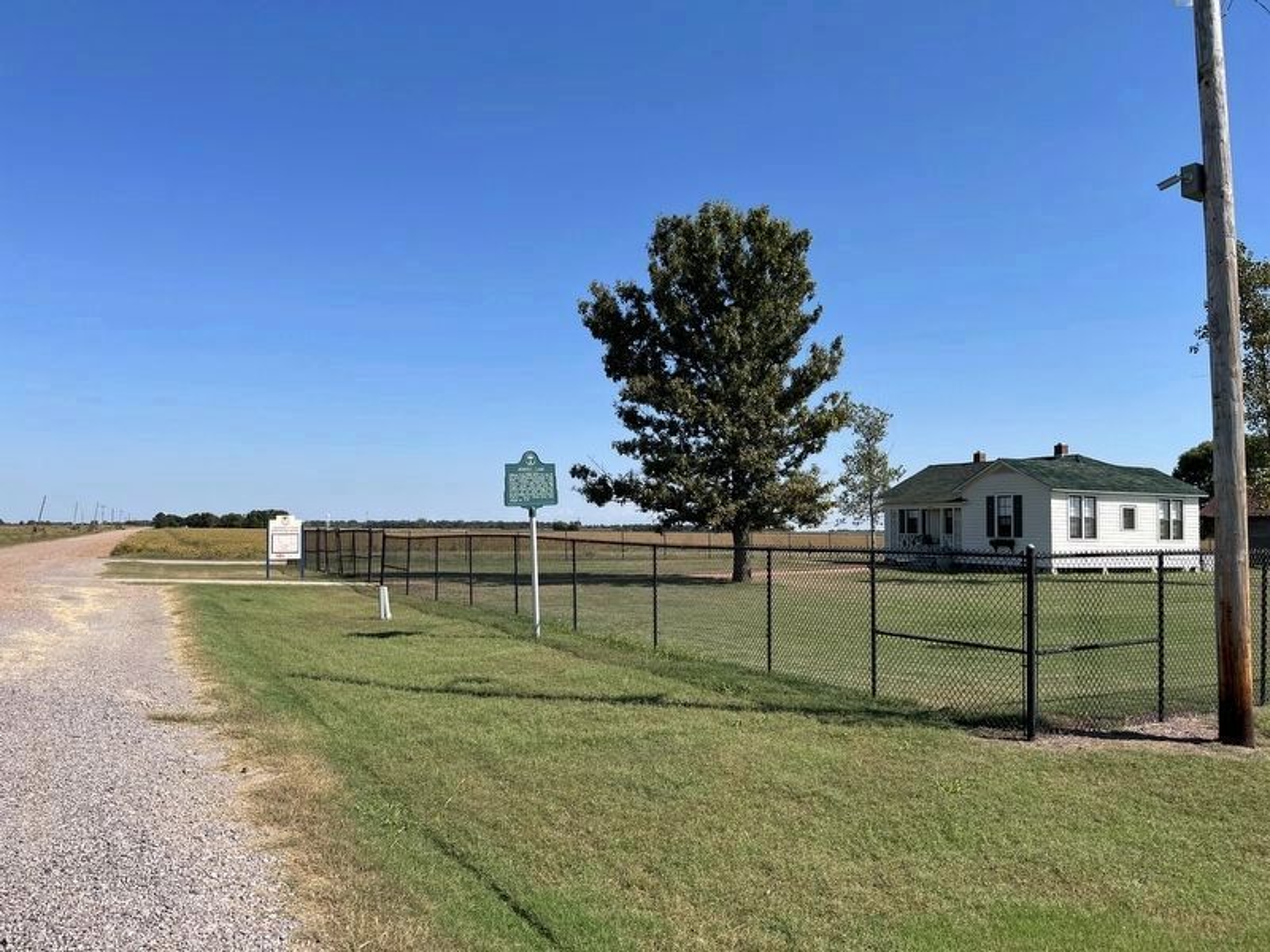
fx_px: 954
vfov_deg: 53.1
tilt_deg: +1.8
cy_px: 476
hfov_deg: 67.3
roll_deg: -1.2
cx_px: 635
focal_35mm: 26
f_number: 1.6
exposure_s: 1/3623
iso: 50
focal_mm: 5.1
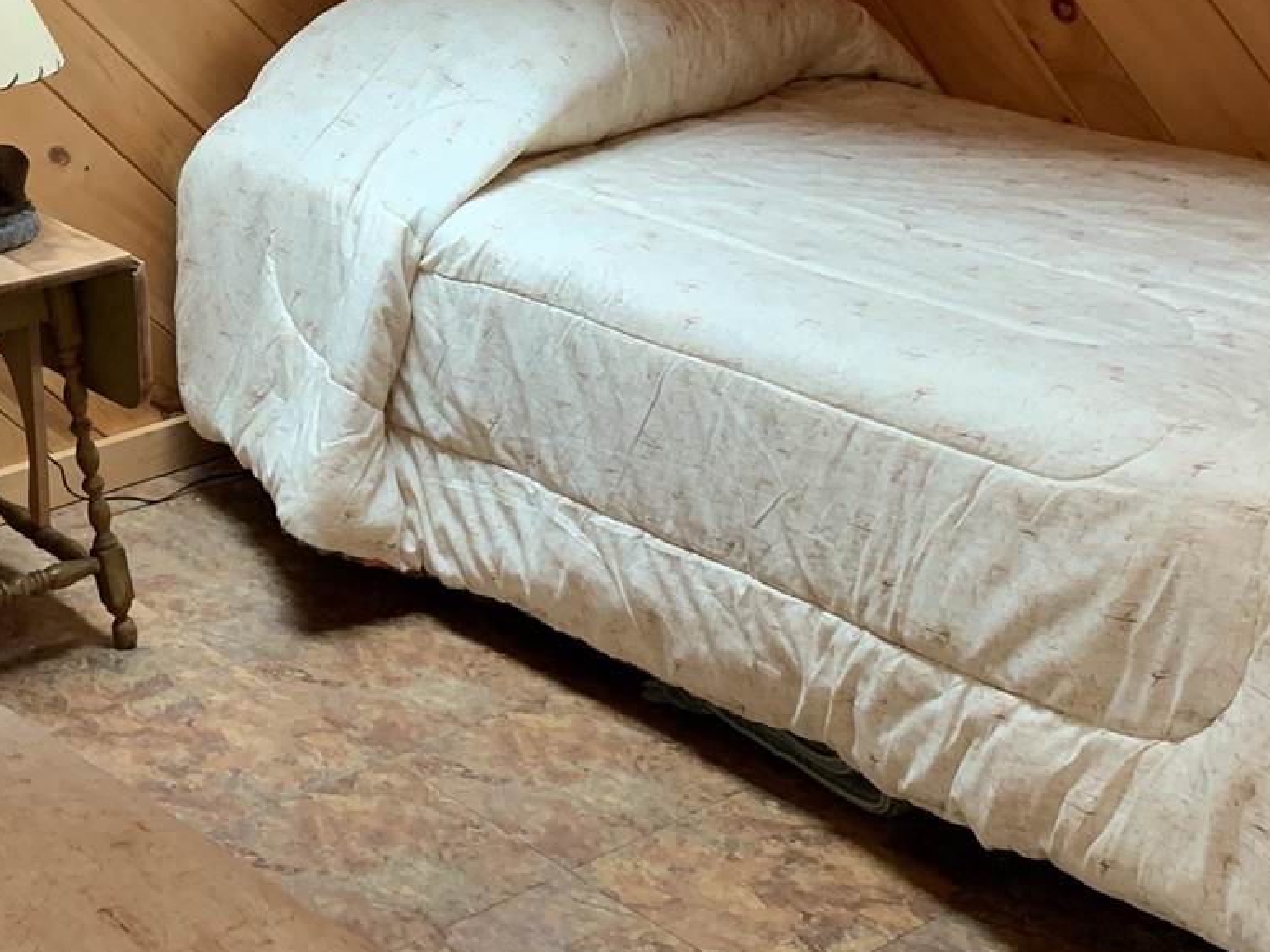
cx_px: 229
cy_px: 95
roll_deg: +1.1
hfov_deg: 27.5
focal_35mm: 69
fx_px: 2531
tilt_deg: -14.3
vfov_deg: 20.9
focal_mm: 4.25
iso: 200
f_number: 1.8
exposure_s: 1/60
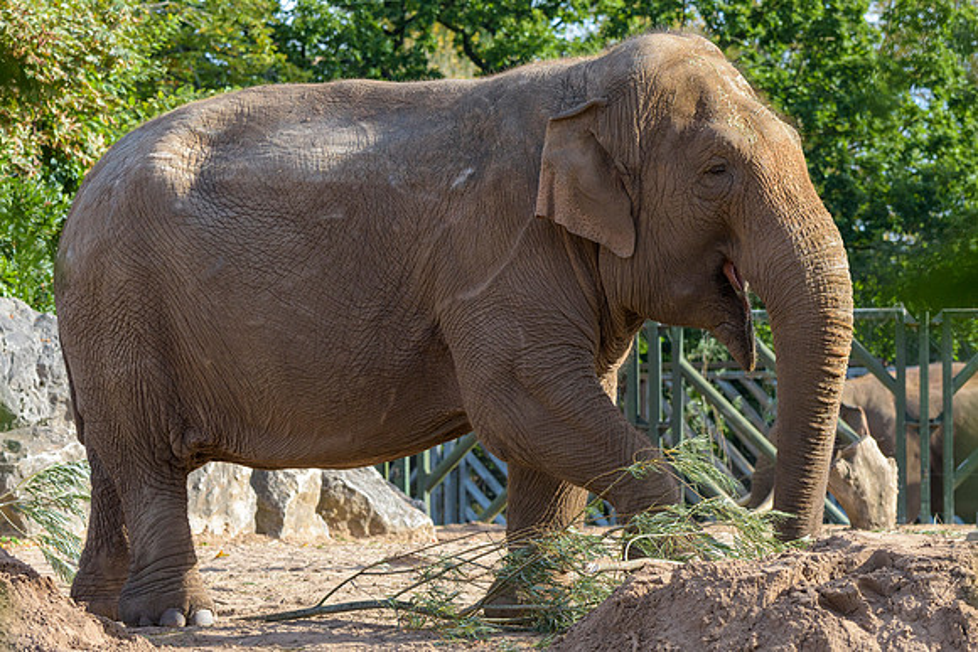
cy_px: 346
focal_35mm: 231
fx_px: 6285
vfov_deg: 5.9
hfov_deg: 8.9
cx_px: 616
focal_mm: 175
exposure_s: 1/800
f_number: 8
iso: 1000
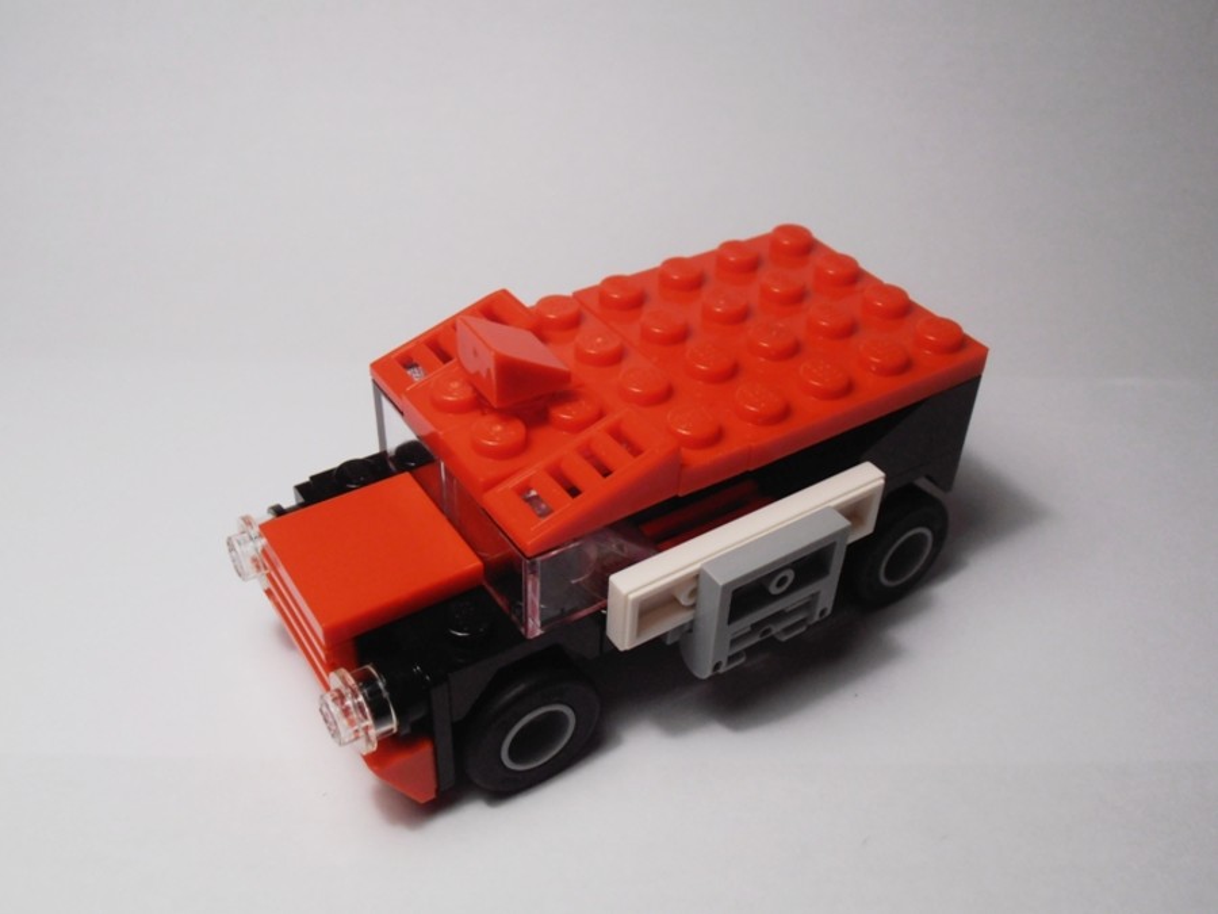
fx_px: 1302
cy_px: 457
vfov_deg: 38.7
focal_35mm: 37
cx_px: 609
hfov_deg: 50.1
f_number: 3.9
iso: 80
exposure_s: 1/125
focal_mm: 6.61
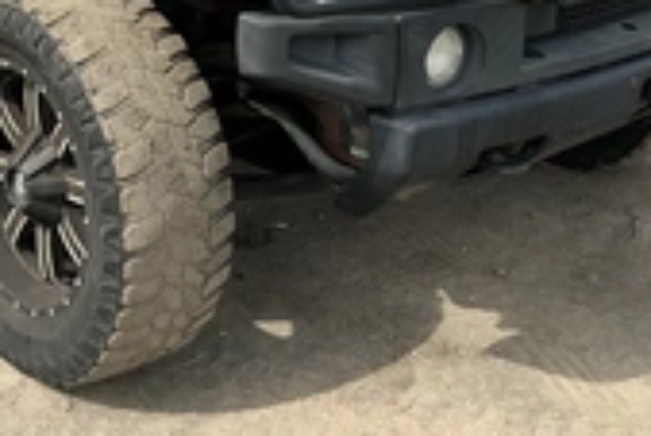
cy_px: -135
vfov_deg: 18.4
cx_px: 139
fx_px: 1249
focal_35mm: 69
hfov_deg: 28.6
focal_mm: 3
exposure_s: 1/1144
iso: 25
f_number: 1.8
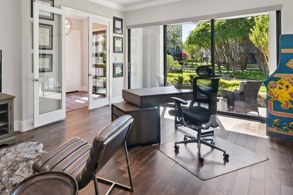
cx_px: 100
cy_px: 59
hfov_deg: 74.0
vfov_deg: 53.6
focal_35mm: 23
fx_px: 187
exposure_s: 1/50
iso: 400
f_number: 8
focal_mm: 16
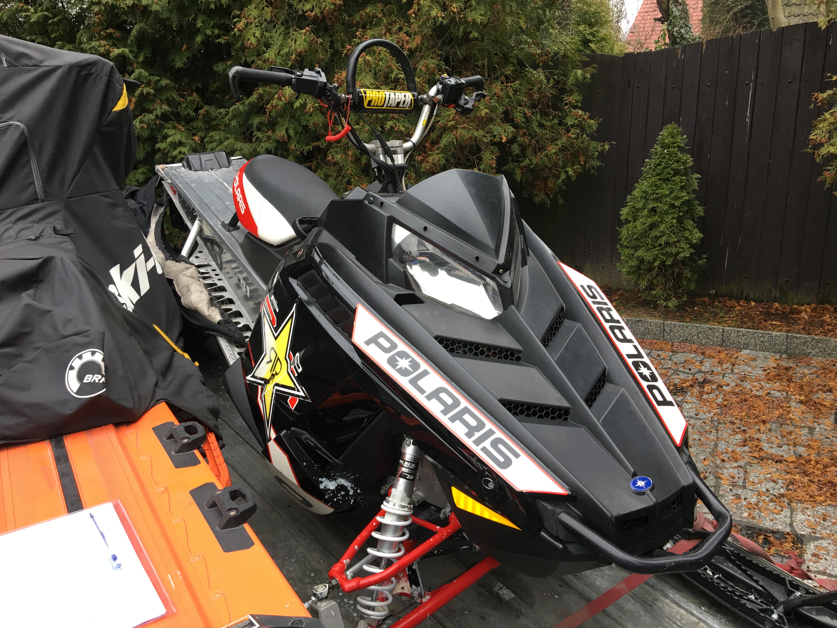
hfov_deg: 61.7
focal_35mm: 29
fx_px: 701
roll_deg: +1.5
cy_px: 314
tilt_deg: -18.1
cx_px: 418
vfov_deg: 48.2
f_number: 2.2
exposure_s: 1/33
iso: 25
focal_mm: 4.15
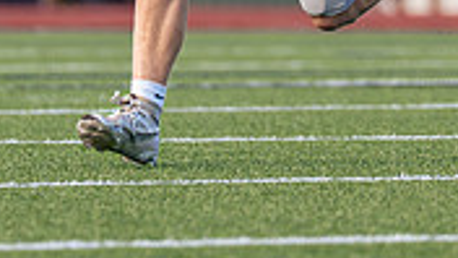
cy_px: -249
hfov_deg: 1.8
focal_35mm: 1181
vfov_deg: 1.0
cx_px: 342
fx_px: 14342
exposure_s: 1/2500
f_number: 2.8
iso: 250
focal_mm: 200
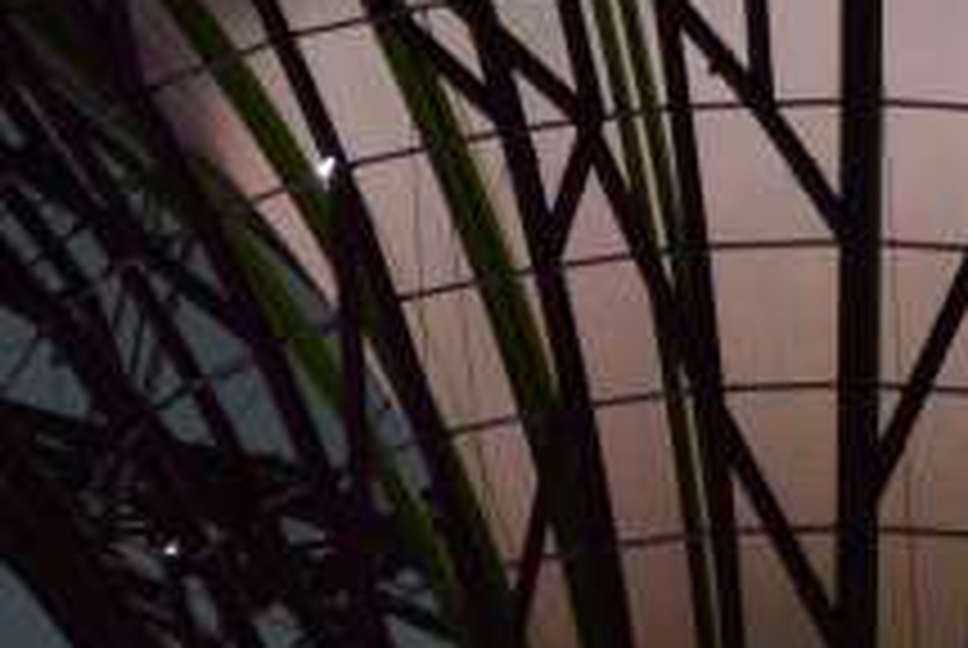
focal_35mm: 390
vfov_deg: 3.5
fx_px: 10501
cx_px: 900
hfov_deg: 5.3
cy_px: 1204
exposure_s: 2.5
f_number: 13
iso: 100
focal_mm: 70
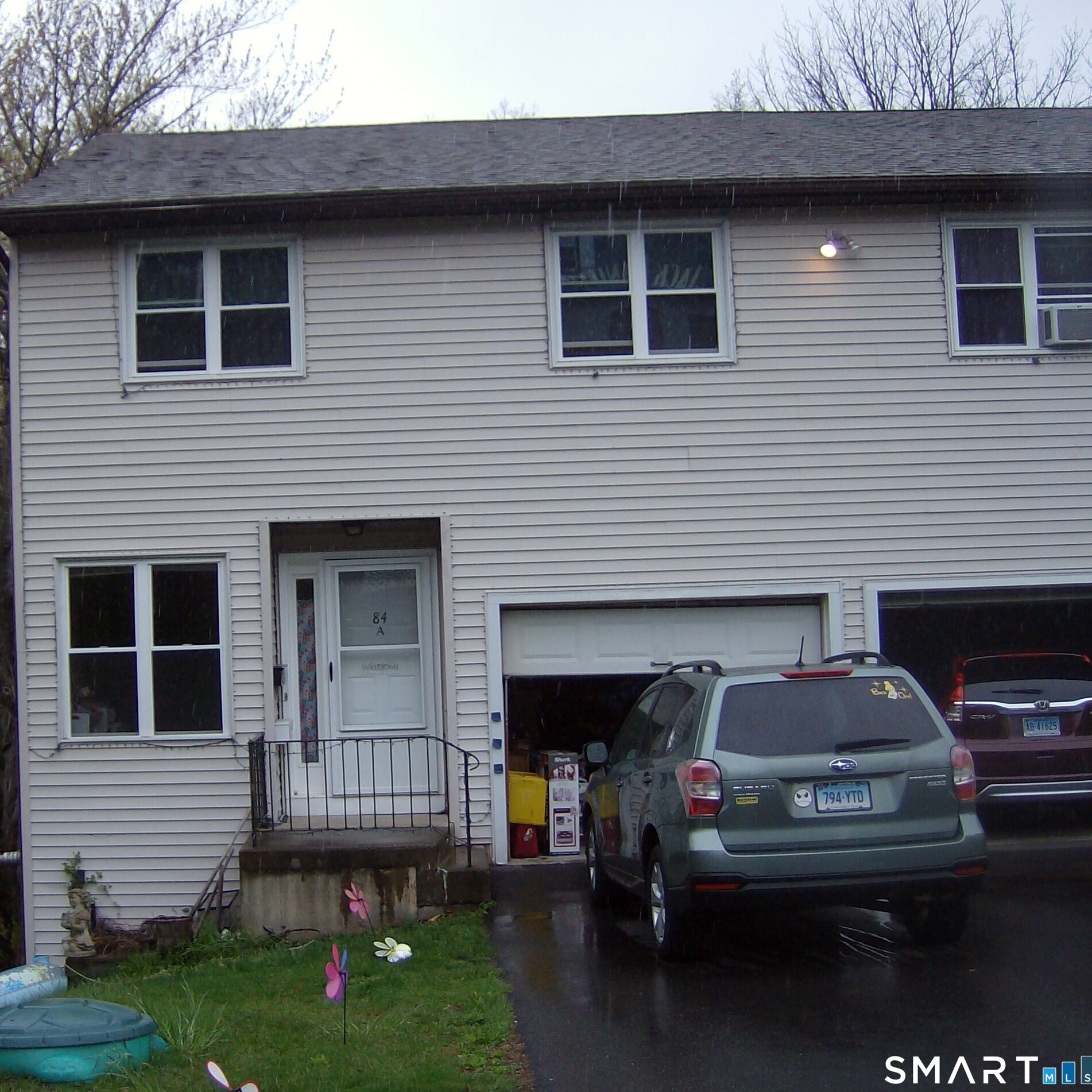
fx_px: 1535
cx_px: 367
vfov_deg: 39.2
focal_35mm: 43
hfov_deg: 38.7
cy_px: 546
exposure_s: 1/433
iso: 100
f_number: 2.8
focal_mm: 6
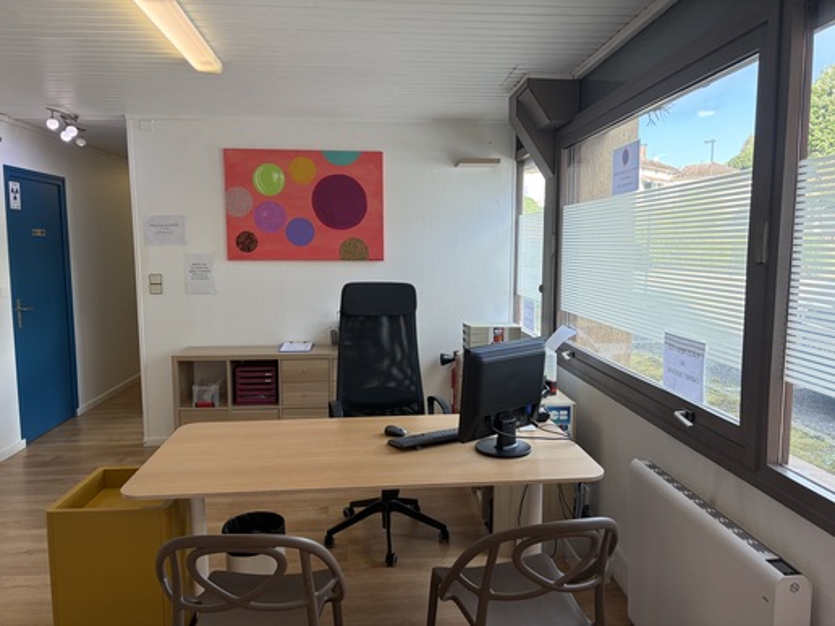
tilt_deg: -5.4
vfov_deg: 53.1
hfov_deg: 67.3
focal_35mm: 26
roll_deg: +0.7
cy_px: 313
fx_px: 627
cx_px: 418
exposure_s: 1/100
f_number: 1.6
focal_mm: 5.96
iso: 40
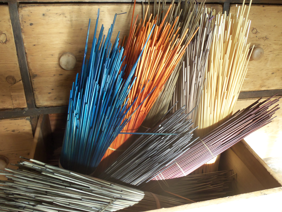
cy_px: 109
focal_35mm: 30
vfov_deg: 46.8
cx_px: 139
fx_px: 244
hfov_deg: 60.0
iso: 100
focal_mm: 5.2
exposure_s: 1/30
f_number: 3.4
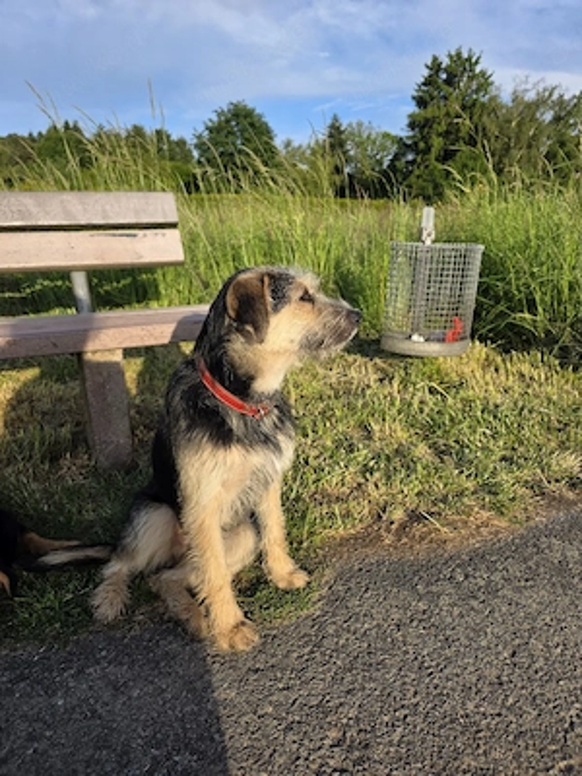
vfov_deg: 73.9
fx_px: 516
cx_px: 291
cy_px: 388
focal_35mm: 23
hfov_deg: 58.9
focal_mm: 6.3
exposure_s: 1/3333
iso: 80
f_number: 1.7
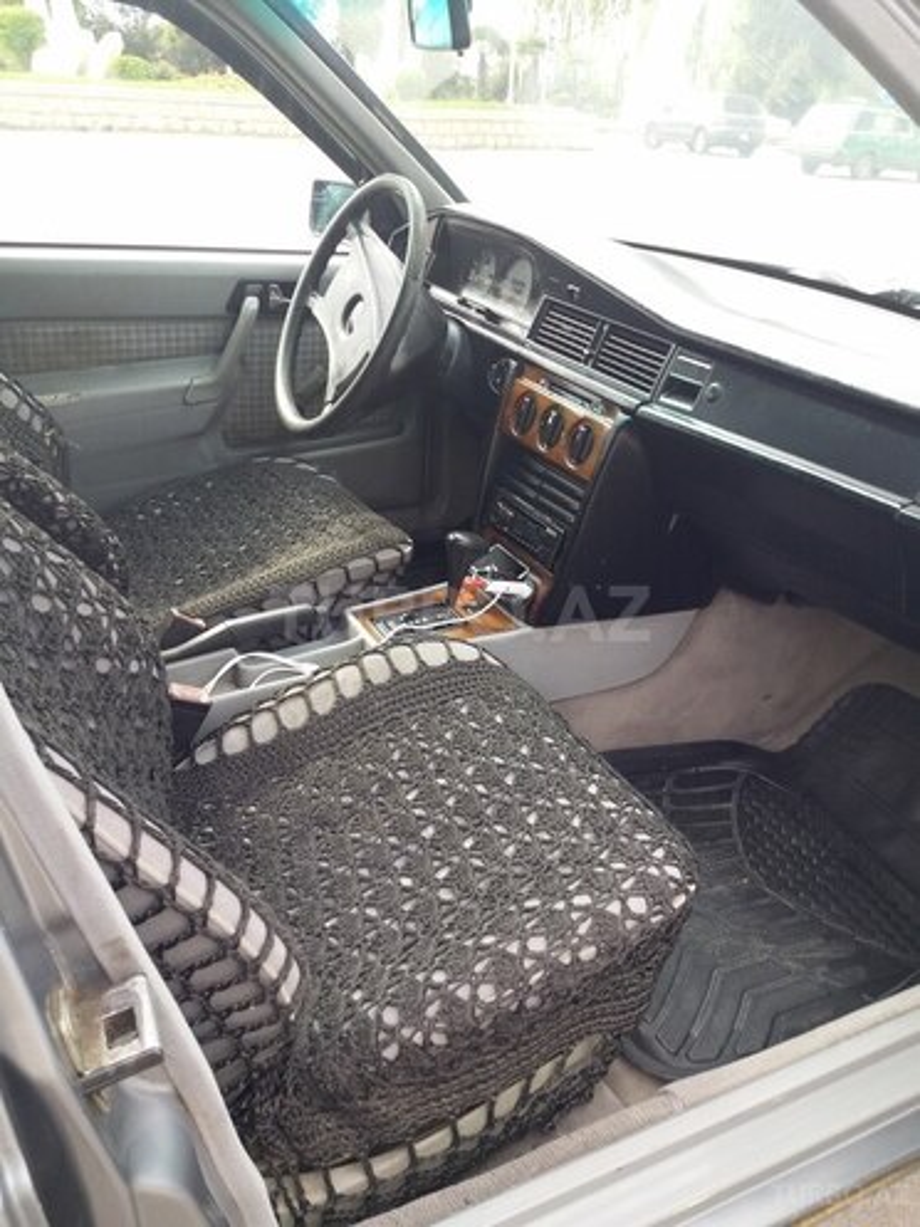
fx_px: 957
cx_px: 460
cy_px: 614
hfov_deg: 51.4
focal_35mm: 27
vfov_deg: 65.3
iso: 40
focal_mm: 3.7
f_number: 1.9
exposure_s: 1/100
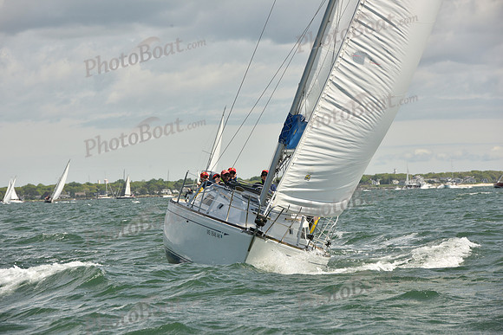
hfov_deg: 10.3
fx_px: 2795
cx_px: 252
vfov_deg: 6.9
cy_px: 168
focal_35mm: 200
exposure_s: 1/800
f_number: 11
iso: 320
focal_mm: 200
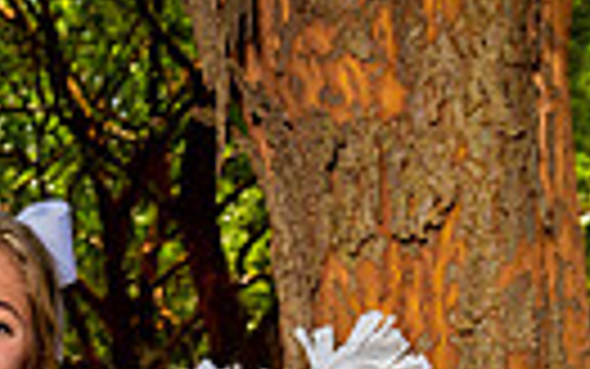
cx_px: -18
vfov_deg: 9.6
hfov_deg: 17.1
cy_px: 914
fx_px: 1914
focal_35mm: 119
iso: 200
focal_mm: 34
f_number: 5.6
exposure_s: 1/250
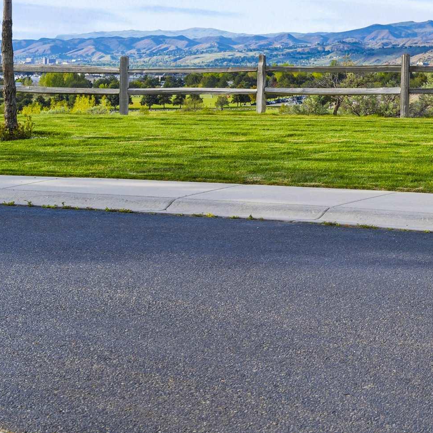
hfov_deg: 16.8
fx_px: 1401
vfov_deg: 17.2
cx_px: 530
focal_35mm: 99
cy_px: 5
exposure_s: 1/100
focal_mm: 37
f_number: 5.6
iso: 80
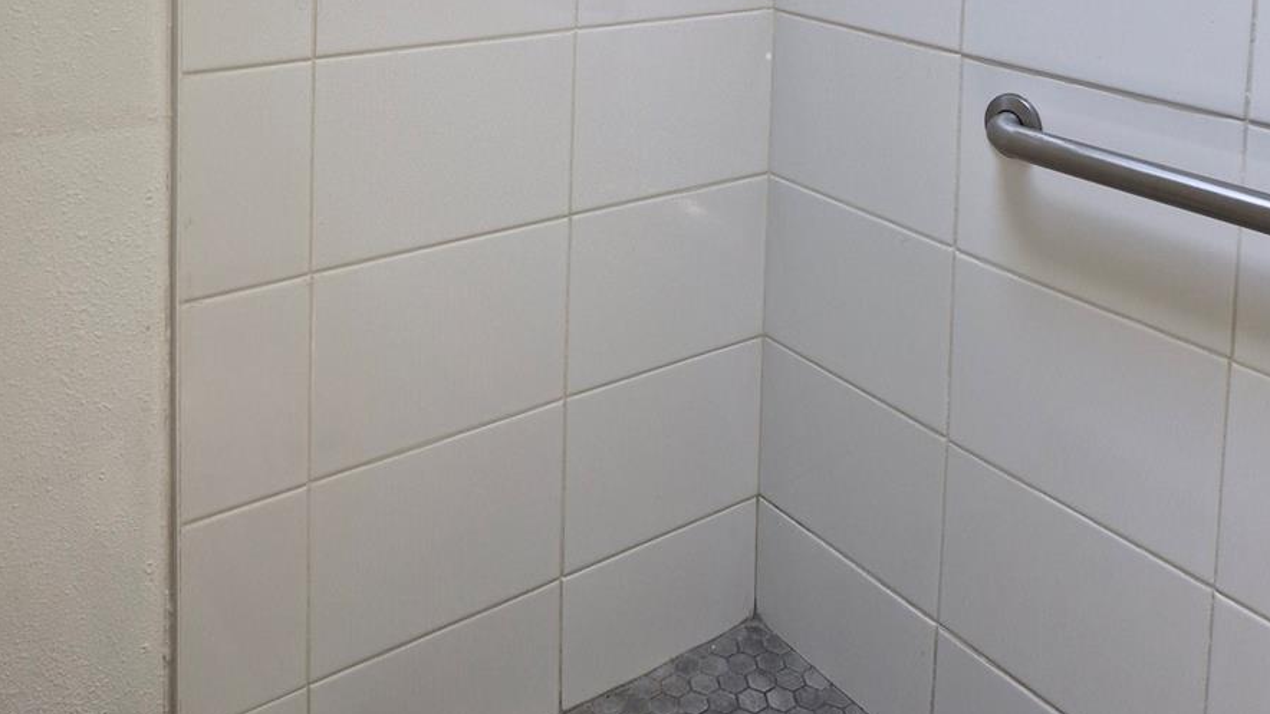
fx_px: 1145
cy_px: -70
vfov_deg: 30.9
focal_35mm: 34
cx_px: 642
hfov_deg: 58.0
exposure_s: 1/120
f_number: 1.8
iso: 320
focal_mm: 5.4
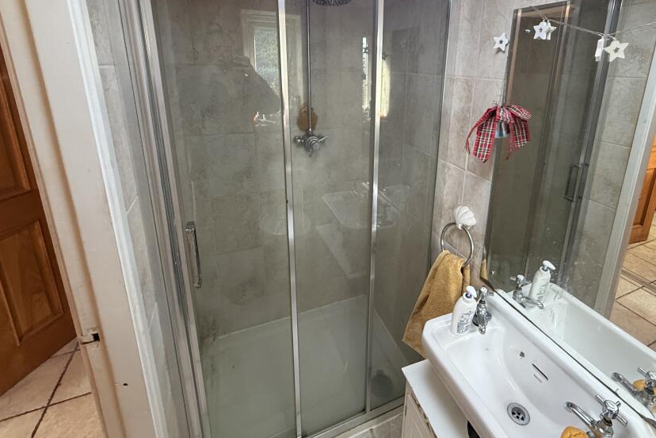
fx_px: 328
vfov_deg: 66.1
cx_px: 387
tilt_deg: -14.7
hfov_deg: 89.1
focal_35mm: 18
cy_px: 156
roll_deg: -1.7
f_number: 2.2
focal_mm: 2.22
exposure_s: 1/121
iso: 320
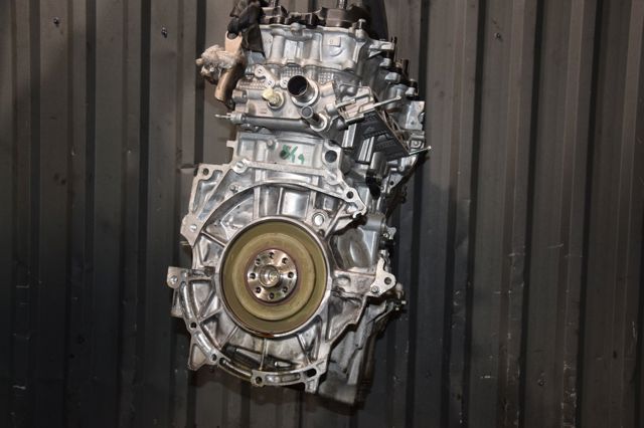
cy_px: 214
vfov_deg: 34.2
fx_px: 697
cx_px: 322
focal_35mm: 39
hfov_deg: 49.6
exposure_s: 1/60
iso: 800
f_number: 5
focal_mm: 26
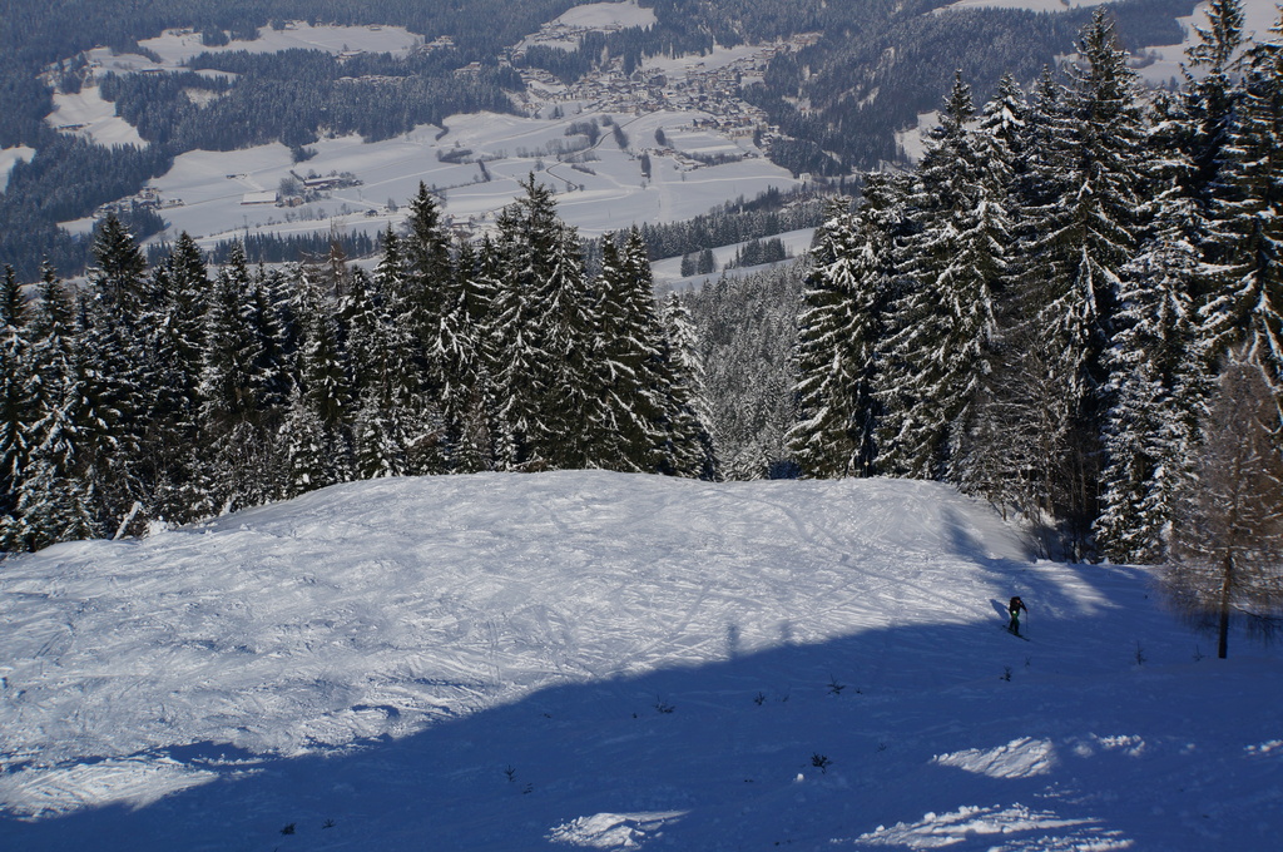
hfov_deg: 42.6
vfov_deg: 29.0
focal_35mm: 46
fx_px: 1644
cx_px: 642
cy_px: 426
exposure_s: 1/320
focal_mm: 30.8
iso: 100
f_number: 13
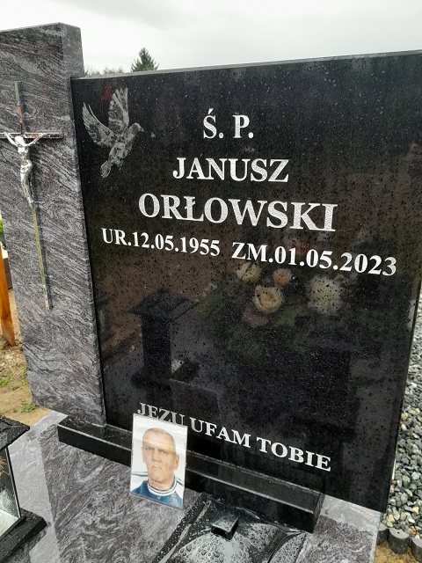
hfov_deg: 51.4
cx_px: 211
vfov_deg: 65.3
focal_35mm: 27
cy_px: 282
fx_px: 439
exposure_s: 1/50
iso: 100
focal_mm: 4
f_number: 1.8
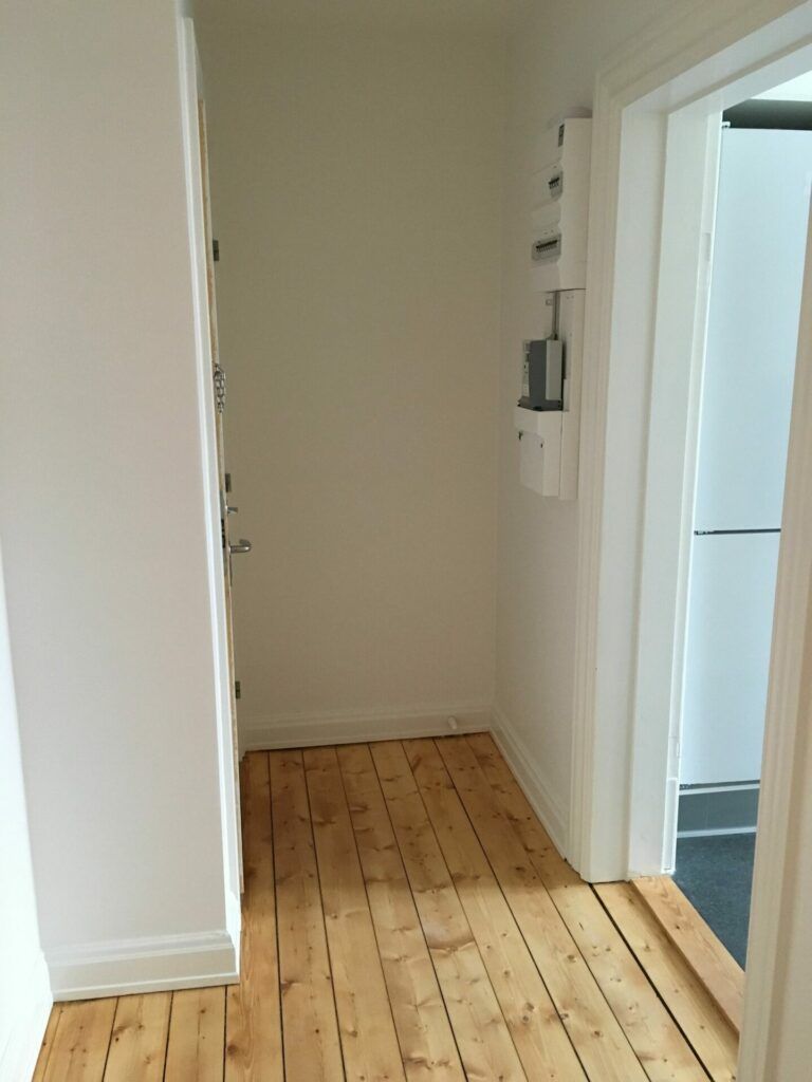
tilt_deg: -12.3
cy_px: 541
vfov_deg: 61.7
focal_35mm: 29
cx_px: 406
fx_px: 907
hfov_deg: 48.2
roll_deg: -0.2
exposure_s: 1/20
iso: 200
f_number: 2.2
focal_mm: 4.15
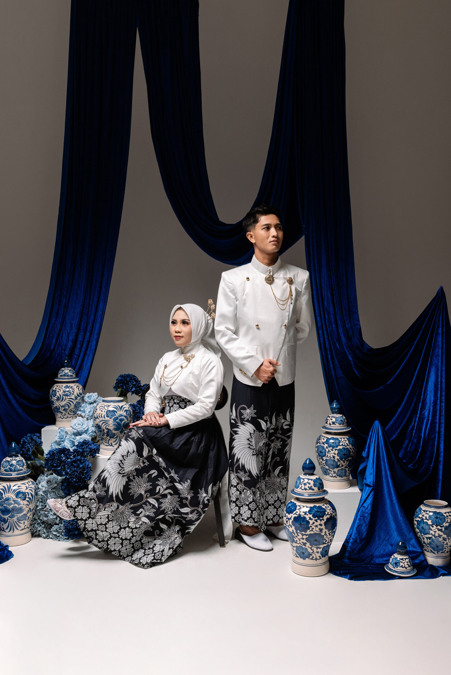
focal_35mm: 32
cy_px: 338
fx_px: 601
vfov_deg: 58.7
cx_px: 226
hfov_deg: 41.2
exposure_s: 1/160
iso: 400
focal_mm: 32
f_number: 5
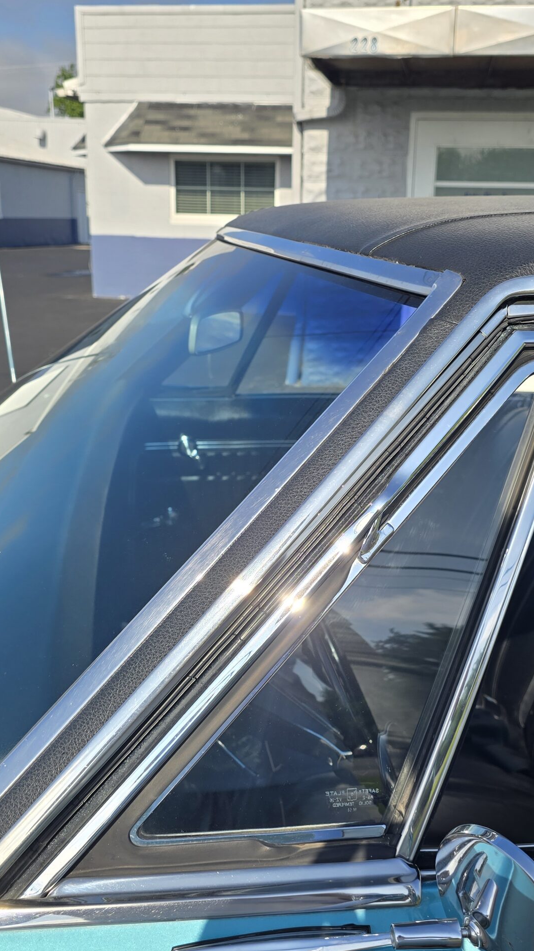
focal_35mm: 34
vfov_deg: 58.0
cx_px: 304
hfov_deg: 34.6
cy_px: 482
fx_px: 856
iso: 12
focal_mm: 6.3
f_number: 1.7
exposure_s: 1/1000
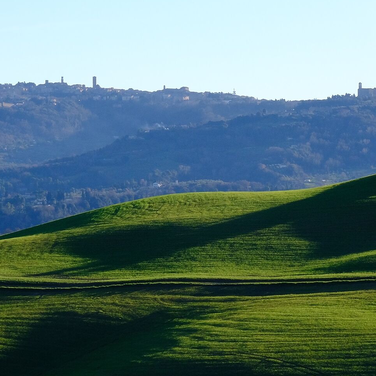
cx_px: 181
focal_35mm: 213
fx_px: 2618
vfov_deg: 8.2
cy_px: 276
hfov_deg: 8.2
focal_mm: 67.1
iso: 800
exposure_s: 1/100
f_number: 22
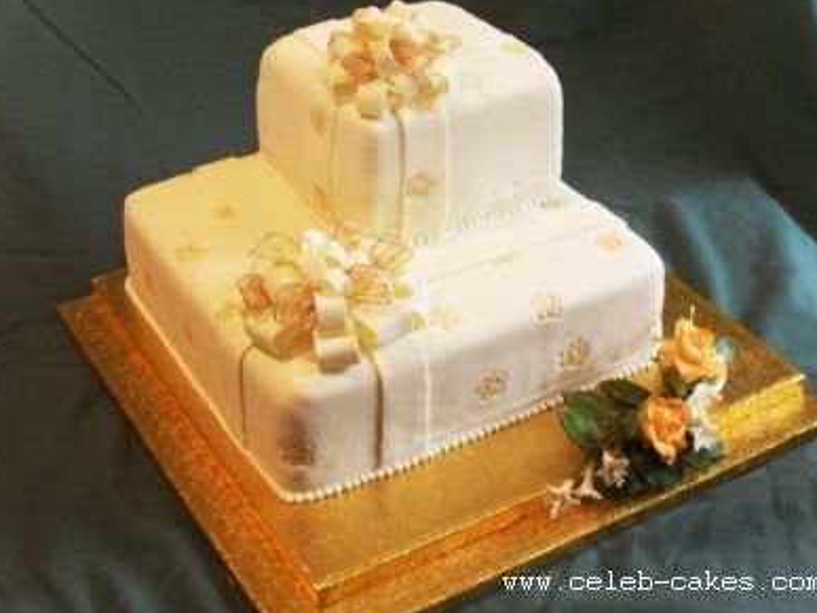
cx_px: 412
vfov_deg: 23.6
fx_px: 1463
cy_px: 309
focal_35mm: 62
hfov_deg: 31.2
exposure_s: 1/30
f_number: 3.7
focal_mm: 10.5
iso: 160
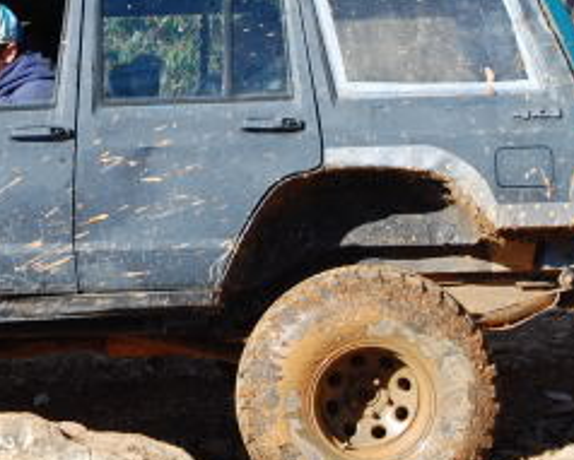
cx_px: -7
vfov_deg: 6.0
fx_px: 4415
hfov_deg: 7.4
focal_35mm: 260
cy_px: 131
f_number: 8
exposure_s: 1/400
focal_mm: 55
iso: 400
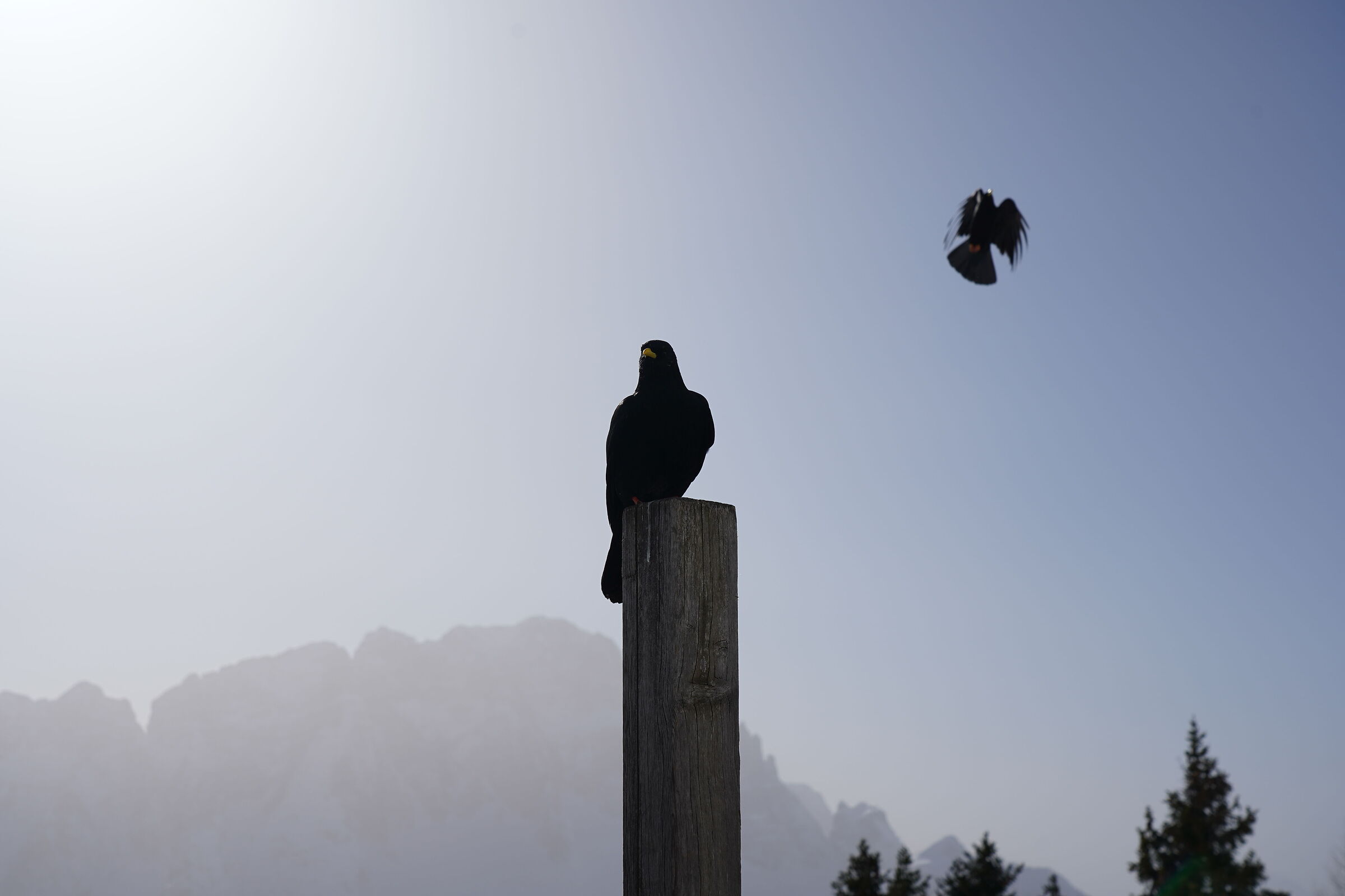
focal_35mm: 54
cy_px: 448
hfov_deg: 36.9
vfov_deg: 25.1
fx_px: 2017
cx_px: 672
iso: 100
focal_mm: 54
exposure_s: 1/1000
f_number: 8
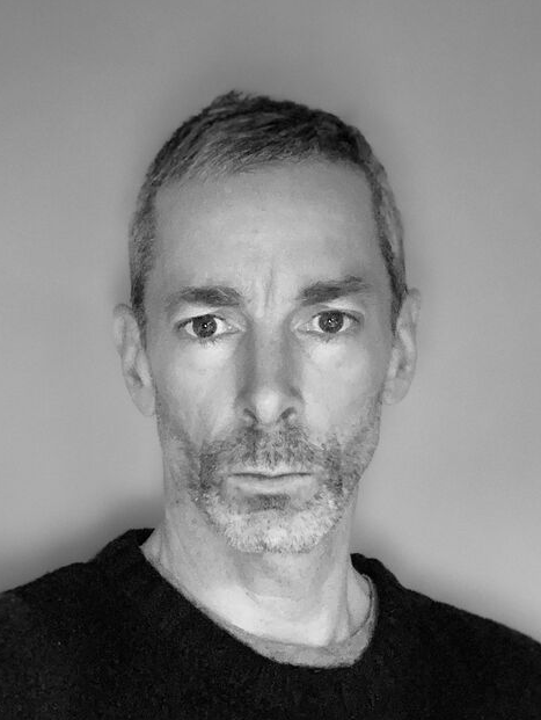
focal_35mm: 48
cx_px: 159
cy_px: 380
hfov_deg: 30.0
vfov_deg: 39.6
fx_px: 999
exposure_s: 1/22
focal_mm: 2.87
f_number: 2.2
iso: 500
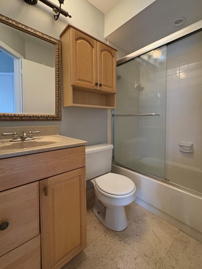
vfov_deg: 94.3
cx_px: 110
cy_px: 124
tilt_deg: -1.0
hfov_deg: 78.0
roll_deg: -0.2
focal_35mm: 16
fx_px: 124
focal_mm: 2.22
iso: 400
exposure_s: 1/60
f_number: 2.2
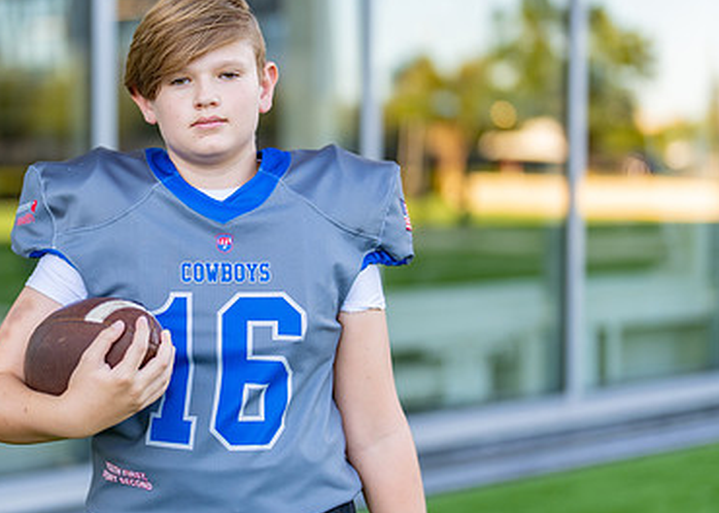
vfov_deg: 15.9
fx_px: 1837
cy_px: 257
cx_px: 232
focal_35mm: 90
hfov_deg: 22.0
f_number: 1.2
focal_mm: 50
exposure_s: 1/640
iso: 100
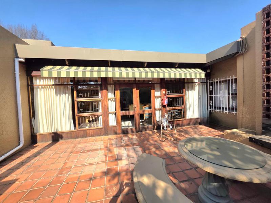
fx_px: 102
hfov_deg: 106.2
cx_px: 136
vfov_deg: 89.9
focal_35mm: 13
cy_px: 102
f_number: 1.9
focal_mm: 2.2
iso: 40
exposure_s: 1/1250
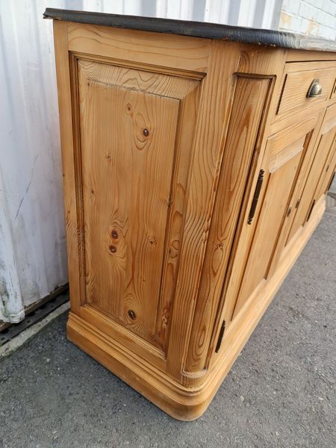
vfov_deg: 69.4
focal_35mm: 25
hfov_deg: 54.9
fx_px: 324
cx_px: 168
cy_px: 224
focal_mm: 7
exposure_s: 1/100
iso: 50
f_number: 1.8
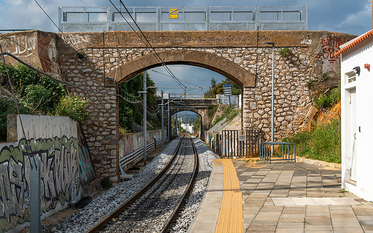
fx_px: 742
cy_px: 125
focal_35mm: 73
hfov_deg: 28.2
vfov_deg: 17.8
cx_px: 185
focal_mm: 70
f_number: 10
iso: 400
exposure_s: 1/2000
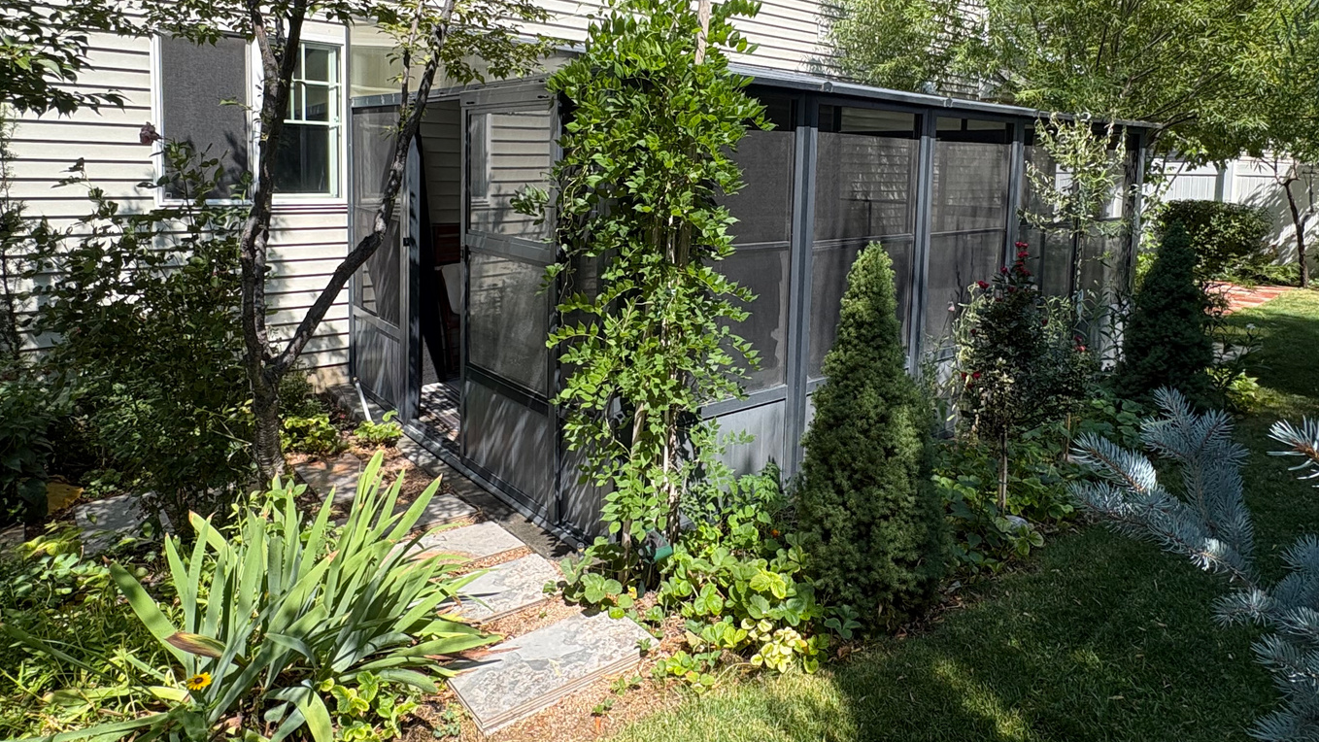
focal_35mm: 23
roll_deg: +0.2
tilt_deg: -4.7
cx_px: 676
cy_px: 232
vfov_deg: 48.5
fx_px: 804
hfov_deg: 78.7
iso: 50
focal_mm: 2.22
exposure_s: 1/605
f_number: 2.2
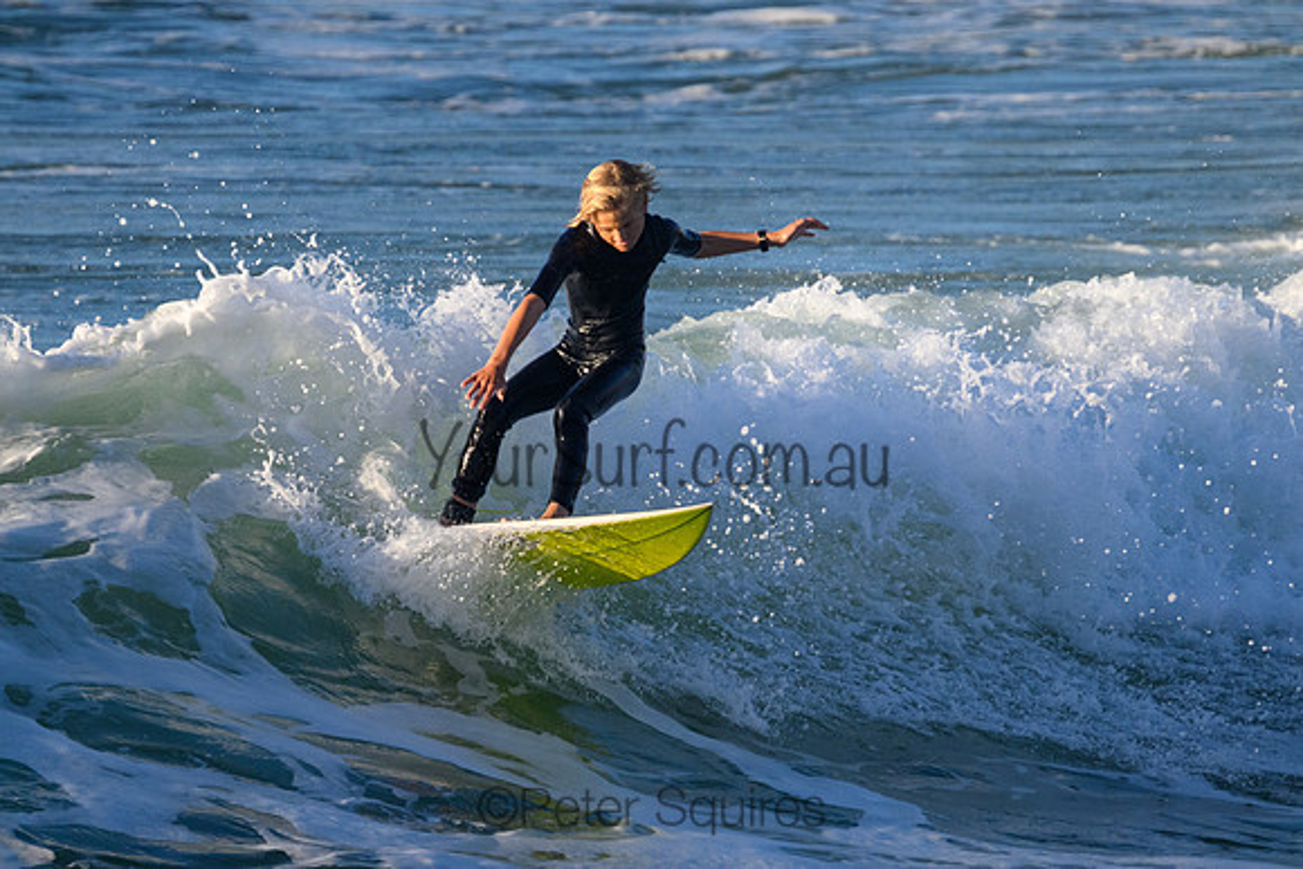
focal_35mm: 800
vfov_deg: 1.7
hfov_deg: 2.6
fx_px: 28961
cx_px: 652
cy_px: 434
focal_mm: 800
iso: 2800
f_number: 11
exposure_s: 1/2000
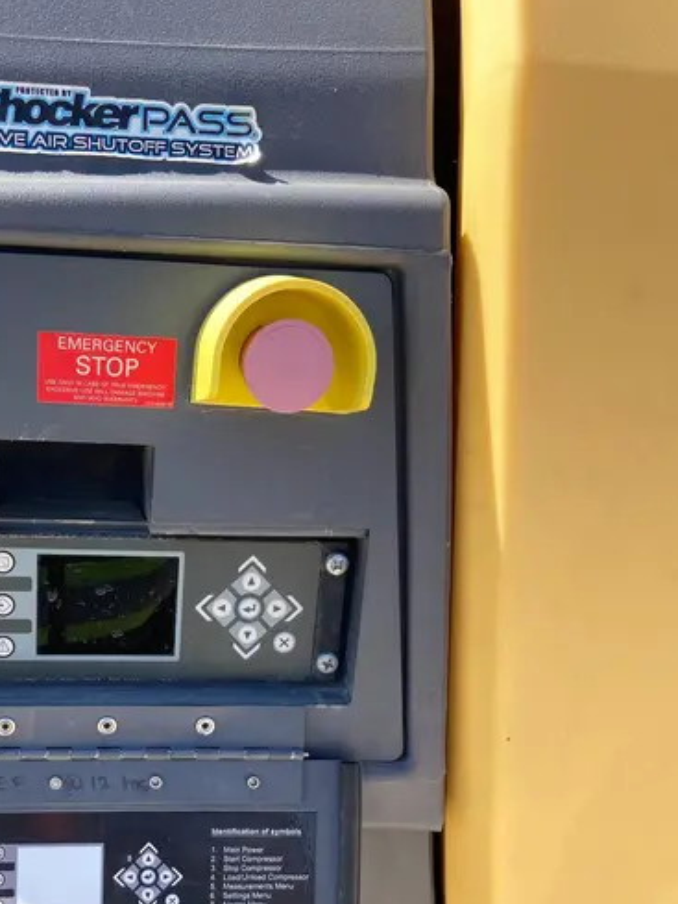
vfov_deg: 44.1
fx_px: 1096
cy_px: 611
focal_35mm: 42
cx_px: 190
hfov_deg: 33.8
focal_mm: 3.99
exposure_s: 1/666
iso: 20
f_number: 1.8
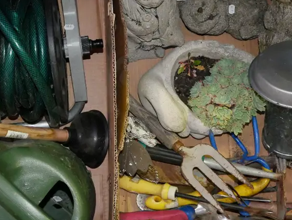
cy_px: 83
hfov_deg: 29.7
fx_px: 549
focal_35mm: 65
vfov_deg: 22.6
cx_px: 109
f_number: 5.6
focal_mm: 18
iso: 3200
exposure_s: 1/125
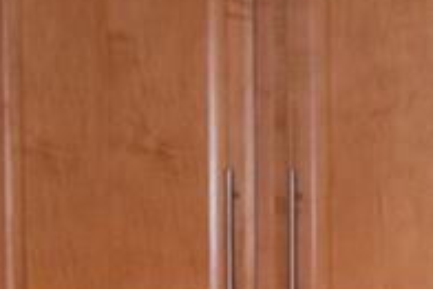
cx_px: 197
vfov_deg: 7.1
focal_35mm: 188
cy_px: 492
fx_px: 2263
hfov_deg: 10.9
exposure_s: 1/20
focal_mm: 24
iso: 200
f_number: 4.2
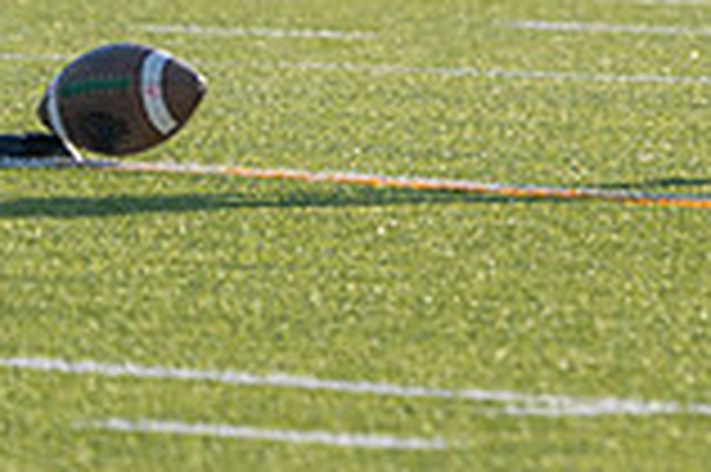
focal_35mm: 1247
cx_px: 1143
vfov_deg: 1.1
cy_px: -335
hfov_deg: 1.7
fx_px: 24602
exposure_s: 1/1250
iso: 320
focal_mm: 339
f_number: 5.6
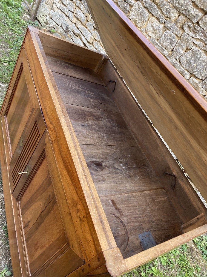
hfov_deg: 53.1
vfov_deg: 67.3
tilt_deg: -38.2
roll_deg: -40.7
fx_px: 207
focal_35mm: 26
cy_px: 138
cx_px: 104
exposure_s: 1/121
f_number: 1.8
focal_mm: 4.25
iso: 64
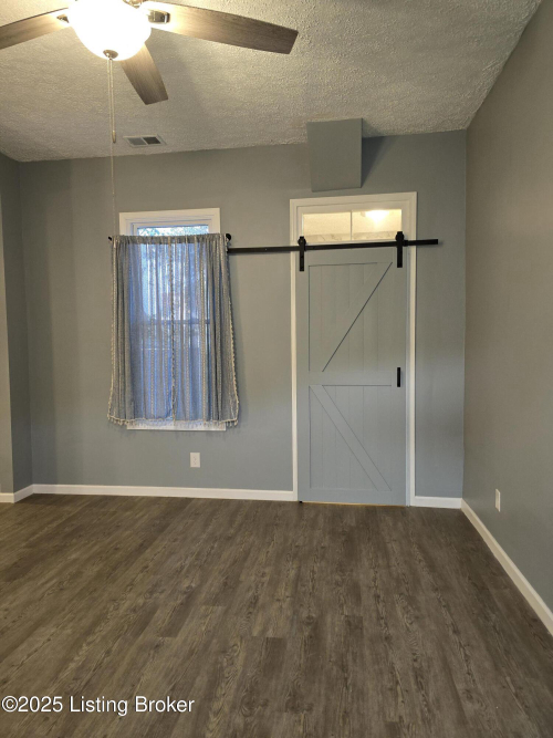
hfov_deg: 58.9
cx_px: 276
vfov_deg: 73.9
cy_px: 369
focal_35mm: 23
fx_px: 490
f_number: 1.7
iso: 125
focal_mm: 6.3
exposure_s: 1/20
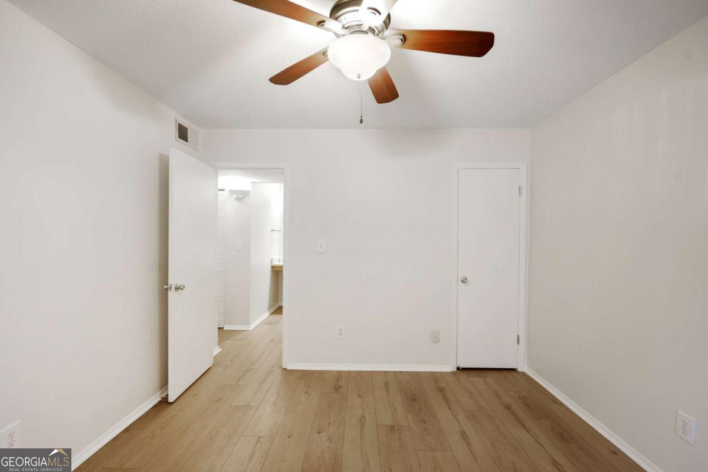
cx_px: 354
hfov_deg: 96.7
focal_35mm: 16
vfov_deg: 73.7
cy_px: 236
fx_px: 315
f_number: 5
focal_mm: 16
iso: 50
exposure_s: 1/1.25
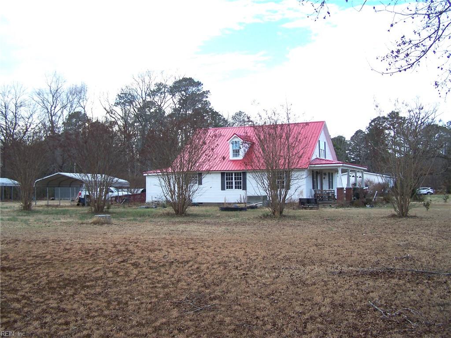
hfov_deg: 49.0
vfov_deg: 37.7
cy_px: 169
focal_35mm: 38
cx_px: 226
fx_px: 495
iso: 64
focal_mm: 6.3
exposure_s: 1/320
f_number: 2.8
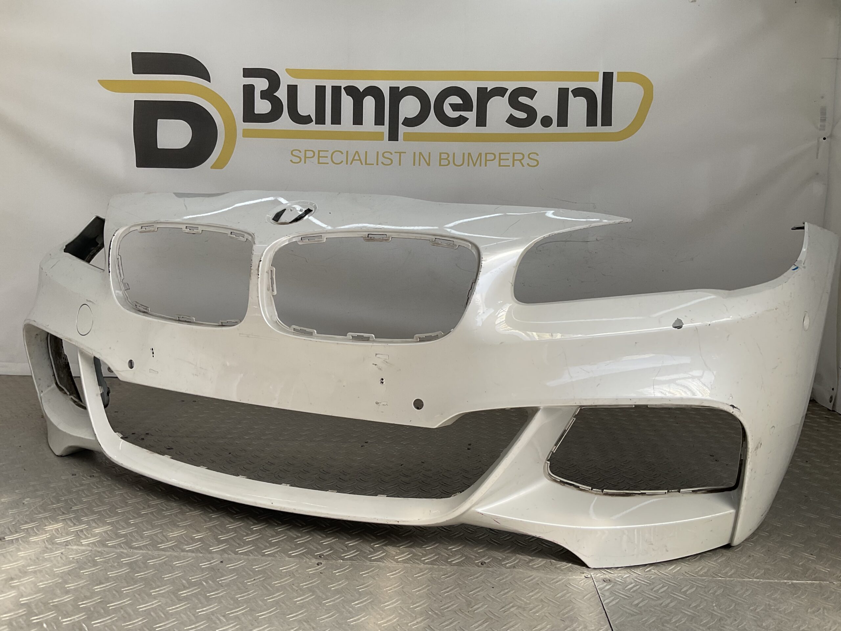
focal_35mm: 29
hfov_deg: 61.7
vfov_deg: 48.2
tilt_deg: -9.6
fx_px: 705
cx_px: 420
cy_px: 316
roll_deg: -2.6
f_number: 1.8
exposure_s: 1/642
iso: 16
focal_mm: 3
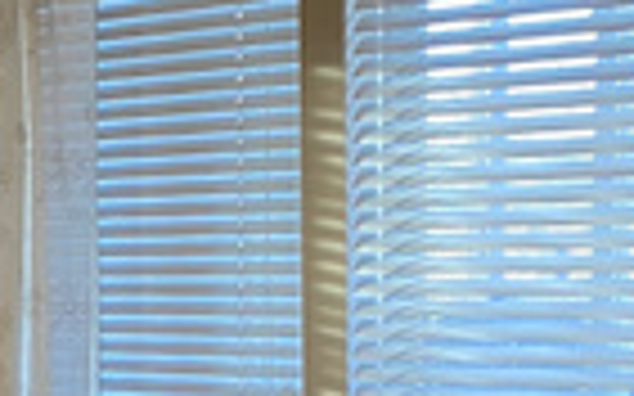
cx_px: -522
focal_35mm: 125
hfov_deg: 14.6
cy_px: 558
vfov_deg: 10.2
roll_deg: +3.2
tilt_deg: -7.9
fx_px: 2159
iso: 200
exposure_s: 1/60
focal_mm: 4.25
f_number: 1.8
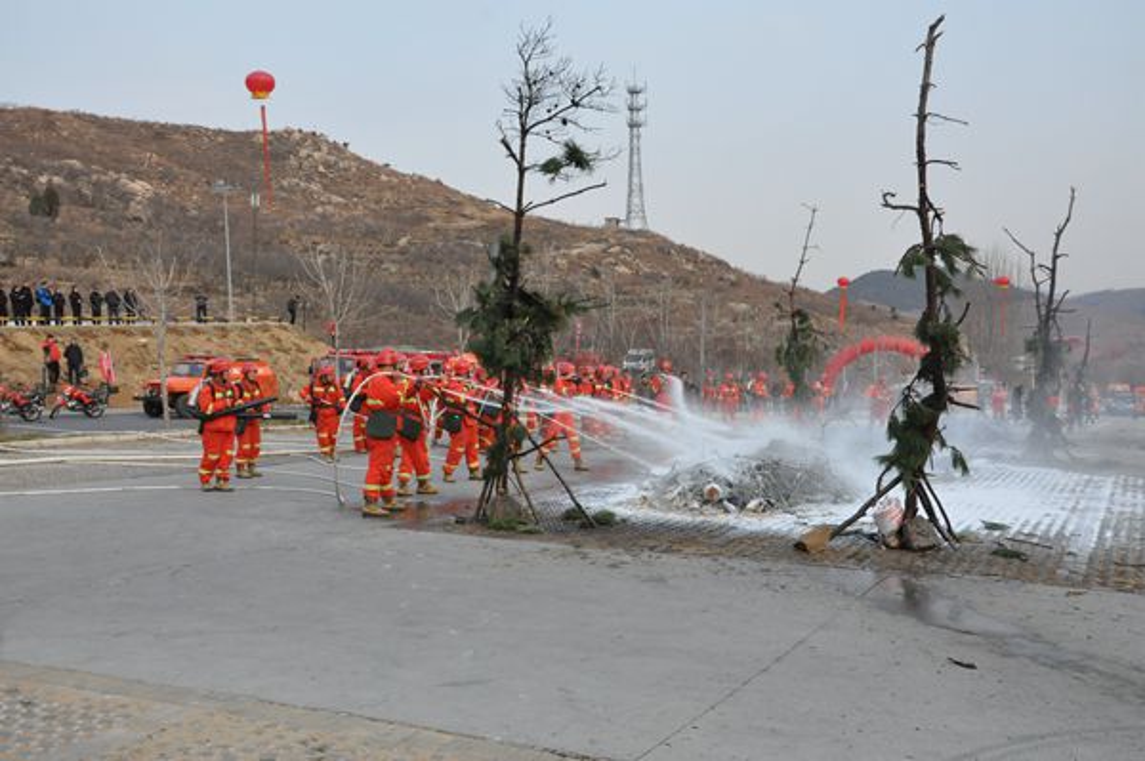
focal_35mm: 36
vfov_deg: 36.8
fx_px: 1144
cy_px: 380
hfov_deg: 53.2
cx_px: 572
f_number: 13
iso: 1250
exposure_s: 1/640
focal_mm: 24
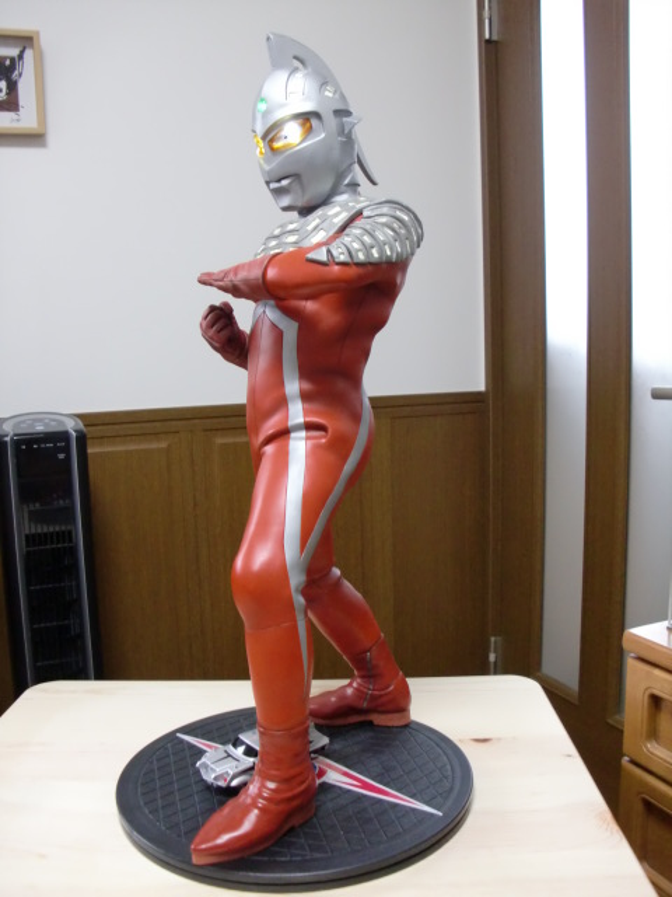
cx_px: 336
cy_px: 448
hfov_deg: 39.7
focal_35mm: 36
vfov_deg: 51.4
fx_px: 932
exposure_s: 1/40
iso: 400
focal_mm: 6.3
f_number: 2.8
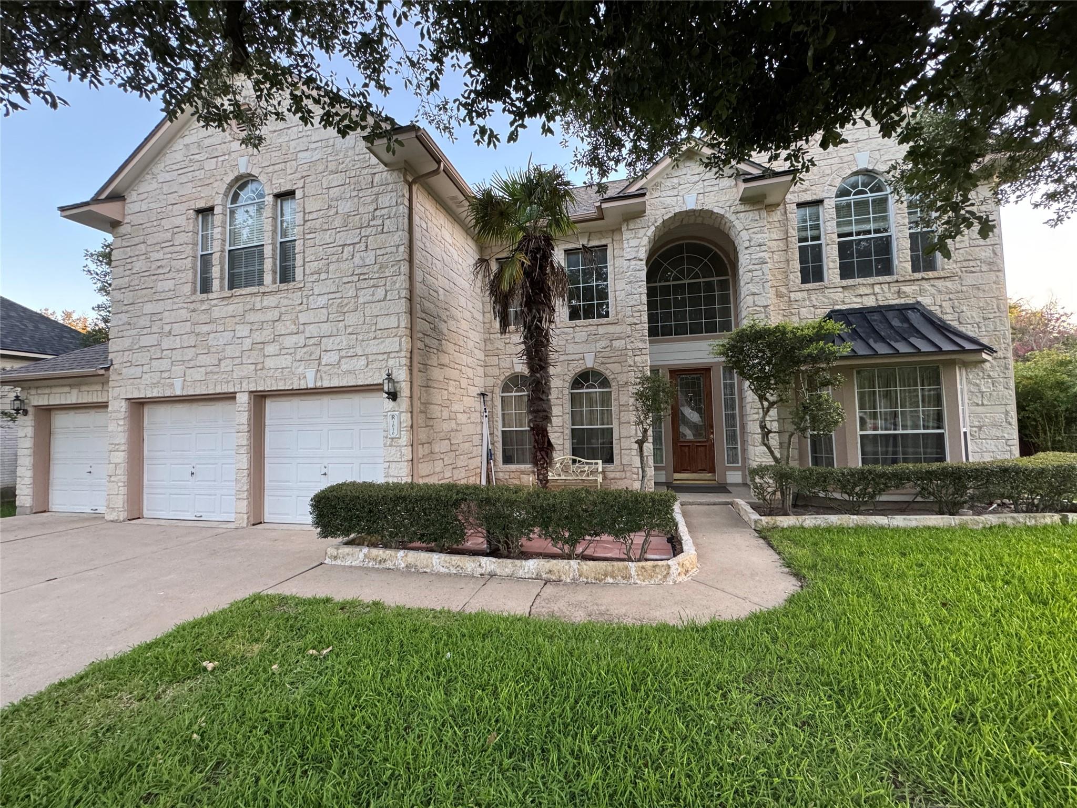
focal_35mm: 14
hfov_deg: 102.1
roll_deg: +1.3
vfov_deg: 85.7
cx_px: 538
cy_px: 404
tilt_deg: +2.5
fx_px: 436
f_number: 2.2
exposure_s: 1/99
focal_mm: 2.22
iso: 320
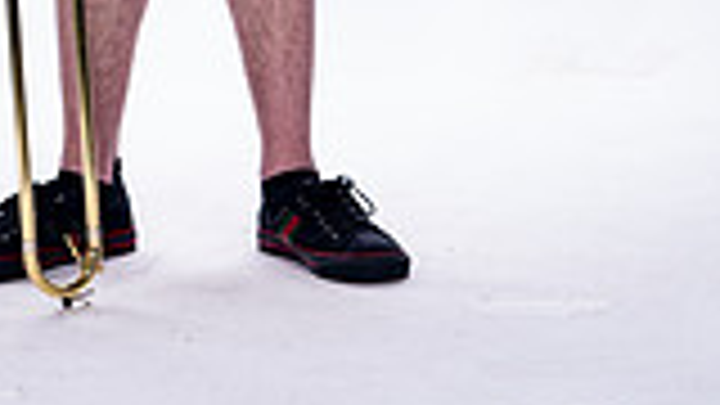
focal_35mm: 319
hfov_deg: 6.8
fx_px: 6090
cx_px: 194
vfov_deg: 3.8
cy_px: -540
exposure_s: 1/250
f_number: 5.6
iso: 800
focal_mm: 108
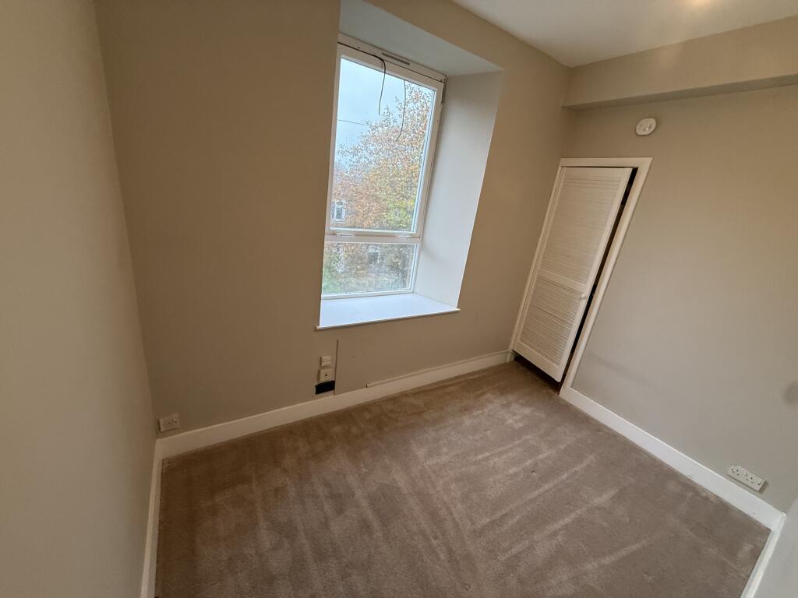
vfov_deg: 85.7
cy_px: 299
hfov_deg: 102.1
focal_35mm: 14
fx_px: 323
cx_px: 399
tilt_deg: -18.0
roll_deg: -8.1
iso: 250
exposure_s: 1/100
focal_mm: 2.22
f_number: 2.2
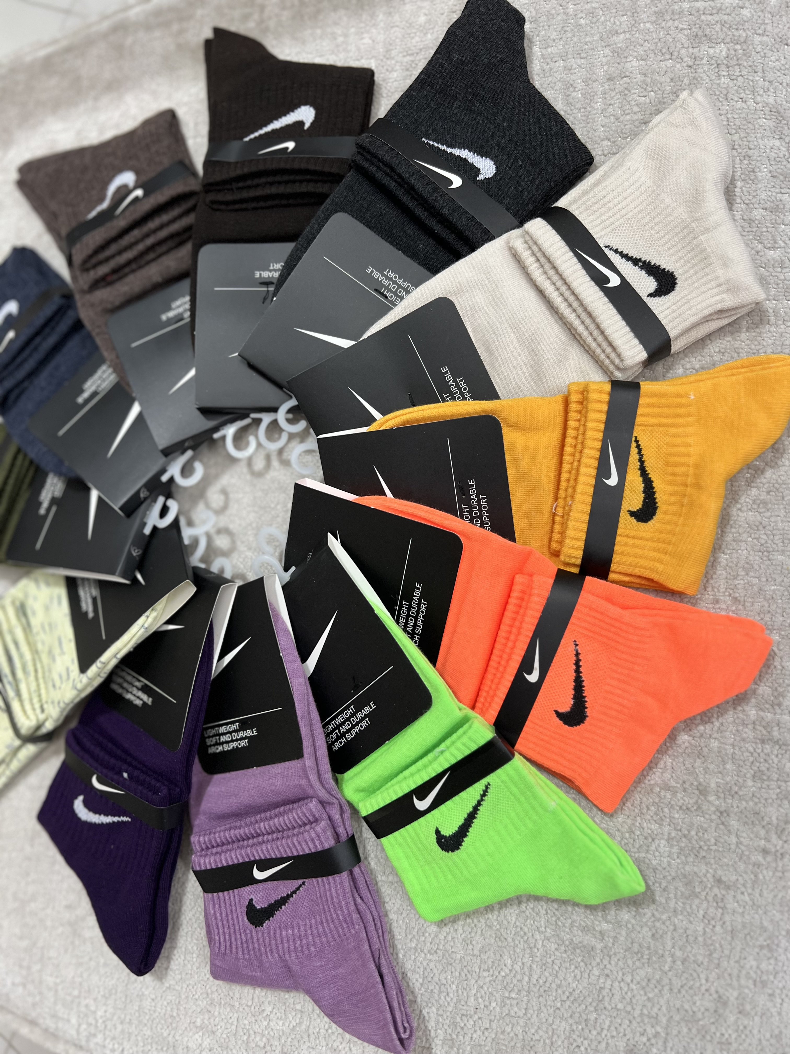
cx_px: 395
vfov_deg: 67.3
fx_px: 791
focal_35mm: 26
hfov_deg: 53.1
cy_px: 527
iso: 125
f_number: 1.5
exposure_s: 1/100
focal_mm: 5.7
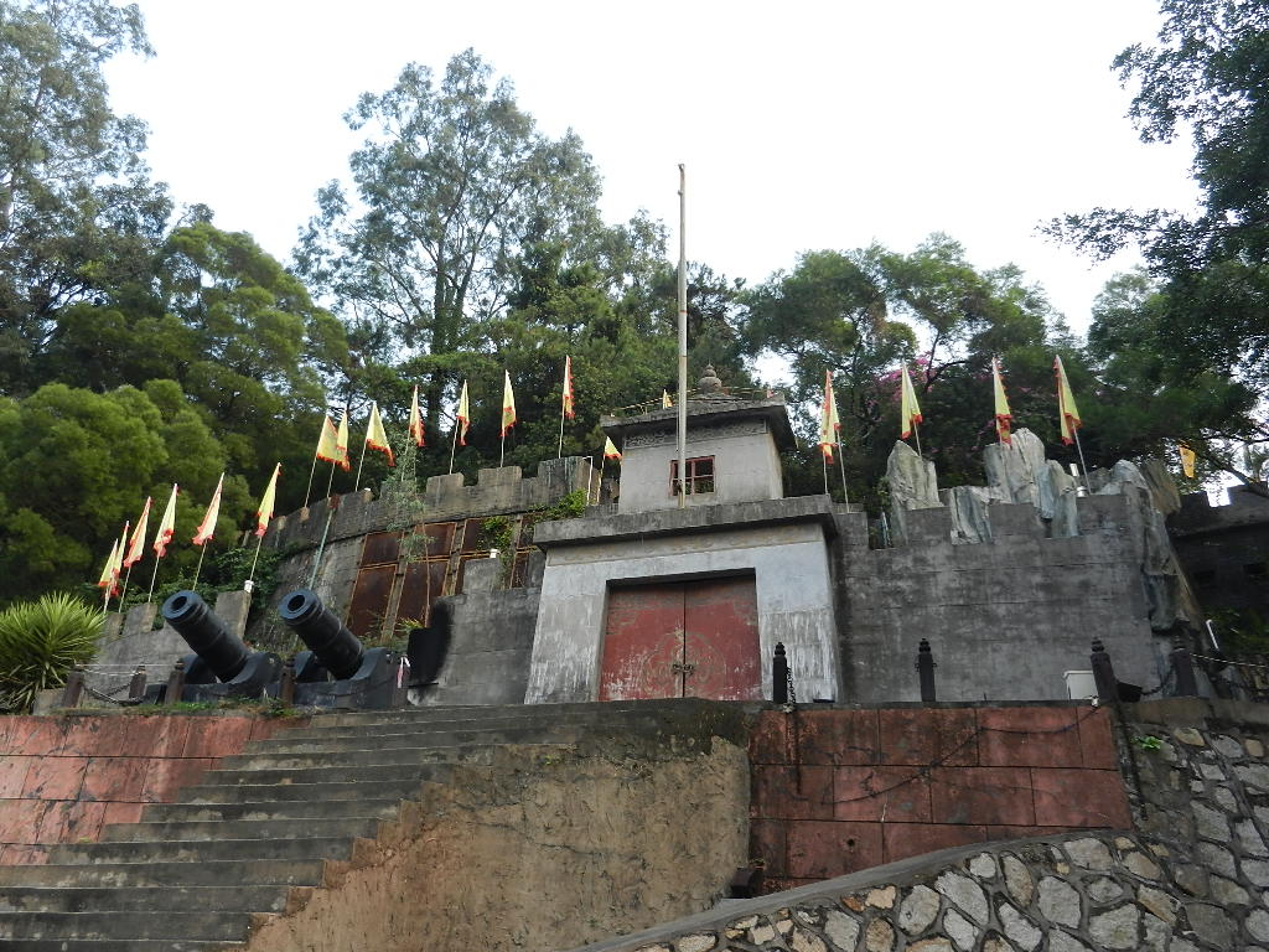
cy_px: 476
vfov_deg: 48.2
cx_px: 634
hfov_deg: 61.7
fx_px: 1063
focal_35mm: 29
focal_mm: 5.1
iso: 160
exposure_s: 1/125
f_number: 3.6
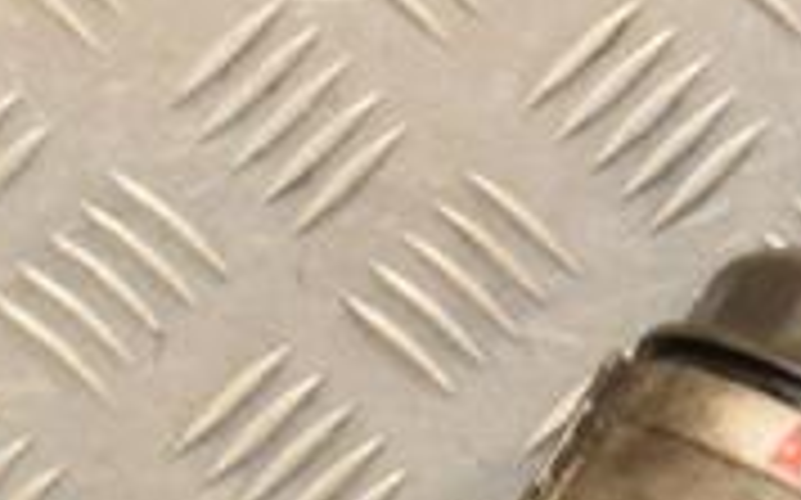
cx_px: 423
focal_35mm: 387
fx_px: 8437
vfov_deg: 3.4
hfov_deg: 5.4
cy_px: 572
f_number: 8
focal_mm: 75
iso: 800
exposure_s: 1/60
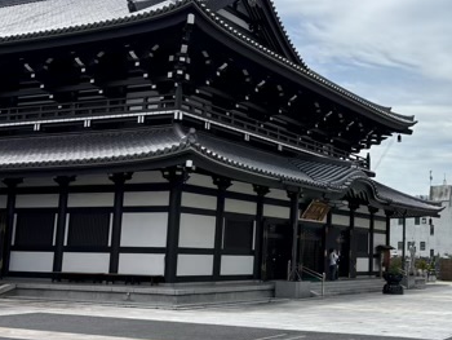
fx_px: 679
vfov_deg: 28.1
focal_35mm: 52
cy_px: 165
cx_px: 378
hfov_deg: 35.3
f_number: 1.6
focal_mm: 5.96
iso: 50
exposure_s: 1/6711
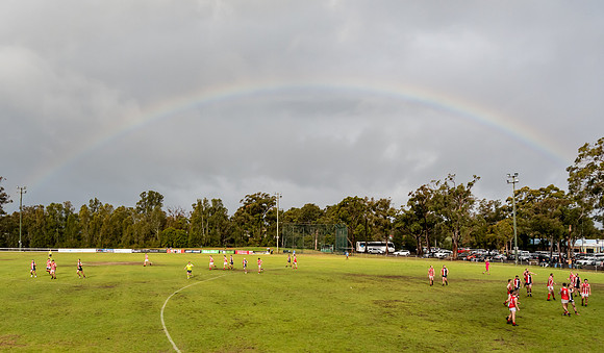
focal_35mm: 30
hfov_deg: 64.4
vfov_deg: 40.2
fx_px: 480
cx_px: 285
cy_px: 212
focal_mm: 18
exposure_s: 1/1600
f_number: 6.3
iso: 800
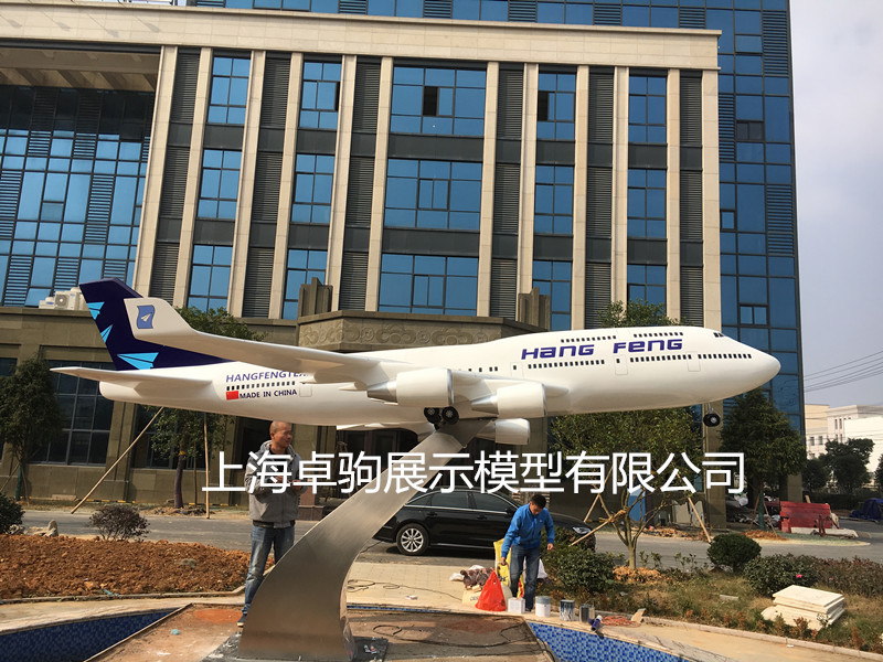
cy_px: 331
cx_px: 442
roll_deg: -3.5
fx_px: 740
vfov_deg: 48.2
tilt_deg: +9.3
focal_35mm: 29
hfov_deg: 61.7
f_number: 2.2
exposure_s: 1/1709
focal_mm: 4.15
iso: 25
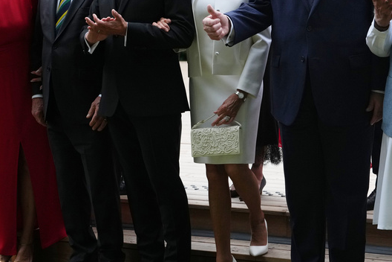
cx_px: 316
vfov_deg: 14.1
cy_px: 83
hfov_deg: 20.8
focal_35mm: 97
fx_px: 1056
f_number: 4
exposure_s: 1/640
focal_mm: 50
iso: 1600
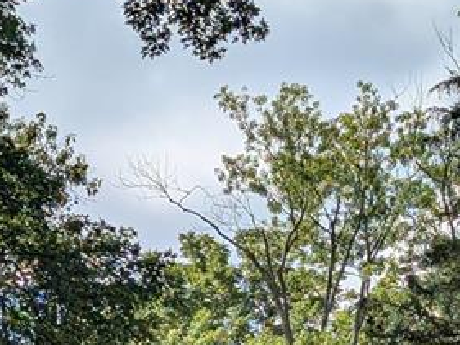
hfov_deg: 10.7
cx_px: -247
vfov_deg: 8.2
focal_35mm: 178
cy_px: 502
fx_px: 2366
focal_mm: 6.9
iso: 21
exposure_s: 1/1706
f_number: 1.68
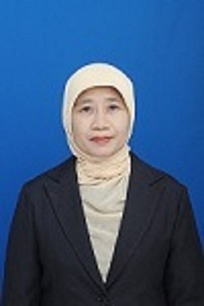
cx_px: 102
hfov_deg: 18.2
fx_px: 637
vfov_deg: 27.0
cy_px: 153
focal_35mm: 75
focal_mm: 50
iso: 250
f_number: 9
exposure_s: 1/125
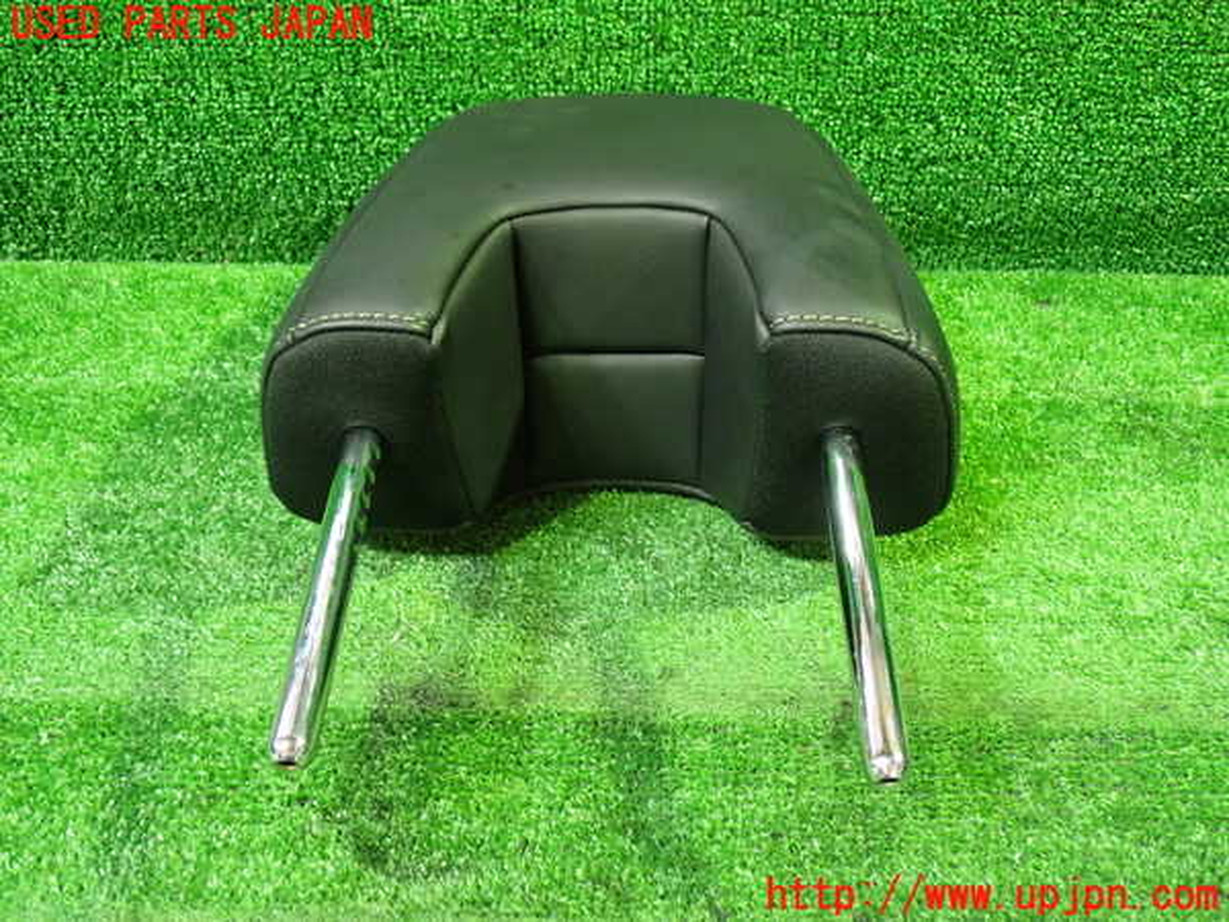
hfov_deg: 56.8
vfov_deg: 44.2
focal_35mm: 32
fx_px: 1136
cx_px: 614
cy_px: 461
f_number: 2.4
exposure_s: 1/25
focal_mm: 5.79
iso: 800
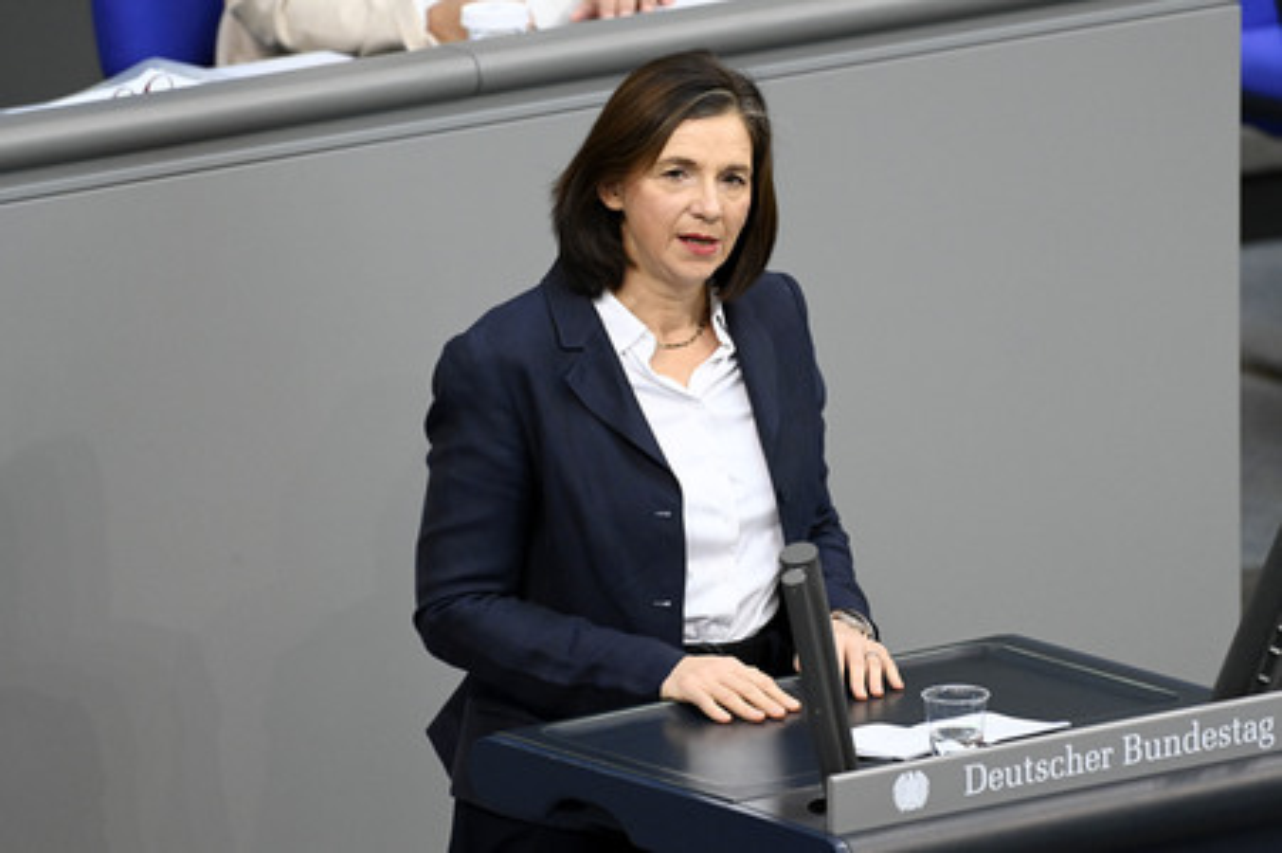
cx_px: 641
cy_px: 426
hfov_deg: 5.3
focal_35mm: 390
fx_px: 13878
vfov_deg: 3.5
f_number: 5.6
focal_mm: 390
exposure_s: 1/320
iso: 8000
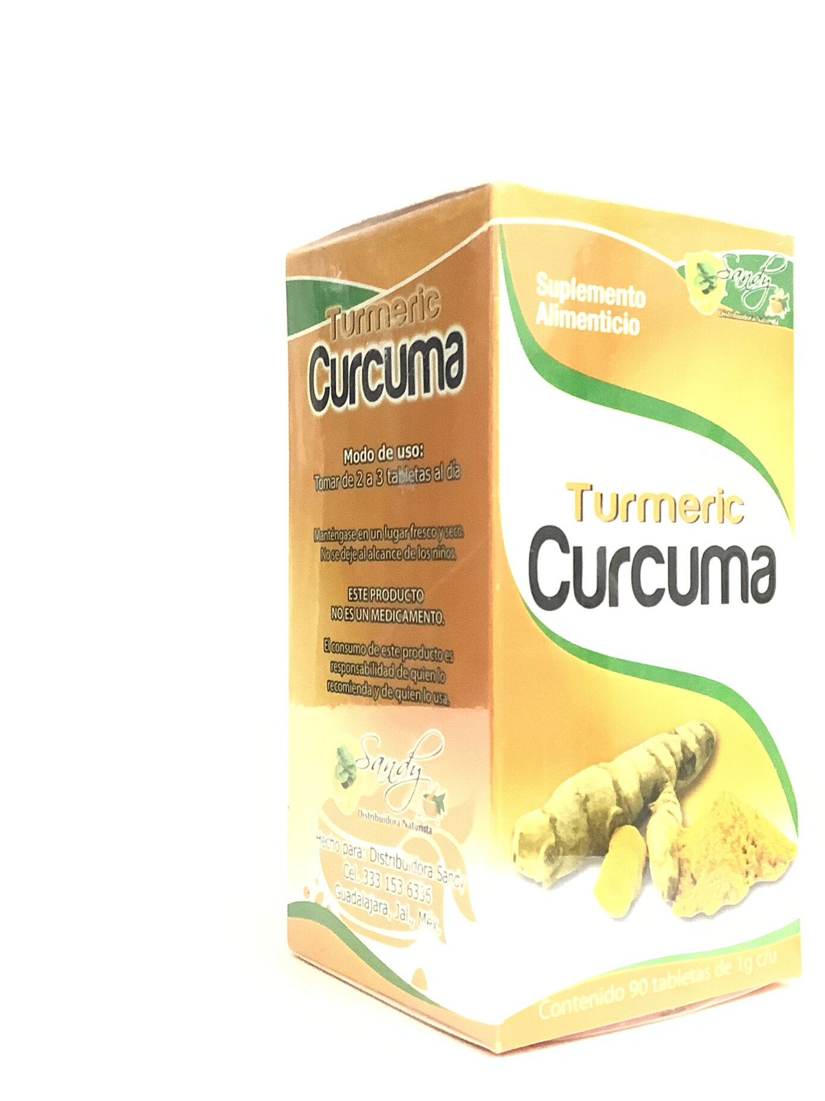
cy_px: 535
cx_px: 514
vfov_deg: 43.9
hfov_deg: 33.4
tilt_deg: -1.6
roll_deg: -0.6
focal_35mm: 43
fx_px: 1367
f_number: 2.4
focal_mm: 3.3
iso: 320
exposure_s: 1/60
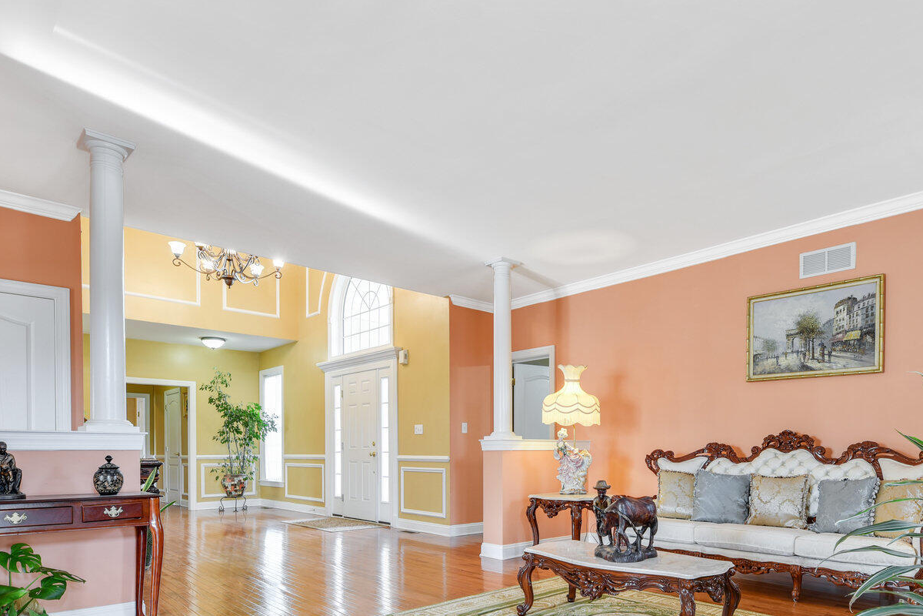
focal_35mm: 24
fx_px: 615
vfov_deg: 51.2
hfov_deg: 73.4
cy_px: 451
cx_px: 518
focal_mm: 16
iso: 320
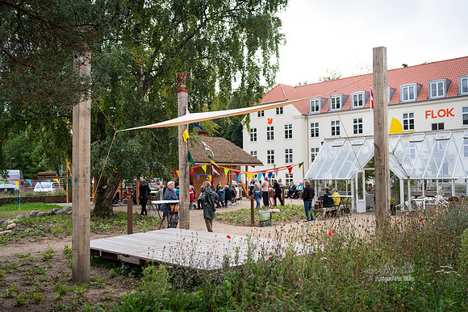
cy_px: 156
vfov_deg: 37.9
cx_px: 234
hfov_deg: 54.4
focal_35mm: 35
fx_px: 455
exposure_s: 1/500
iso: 100
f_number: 2.2
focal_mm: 35
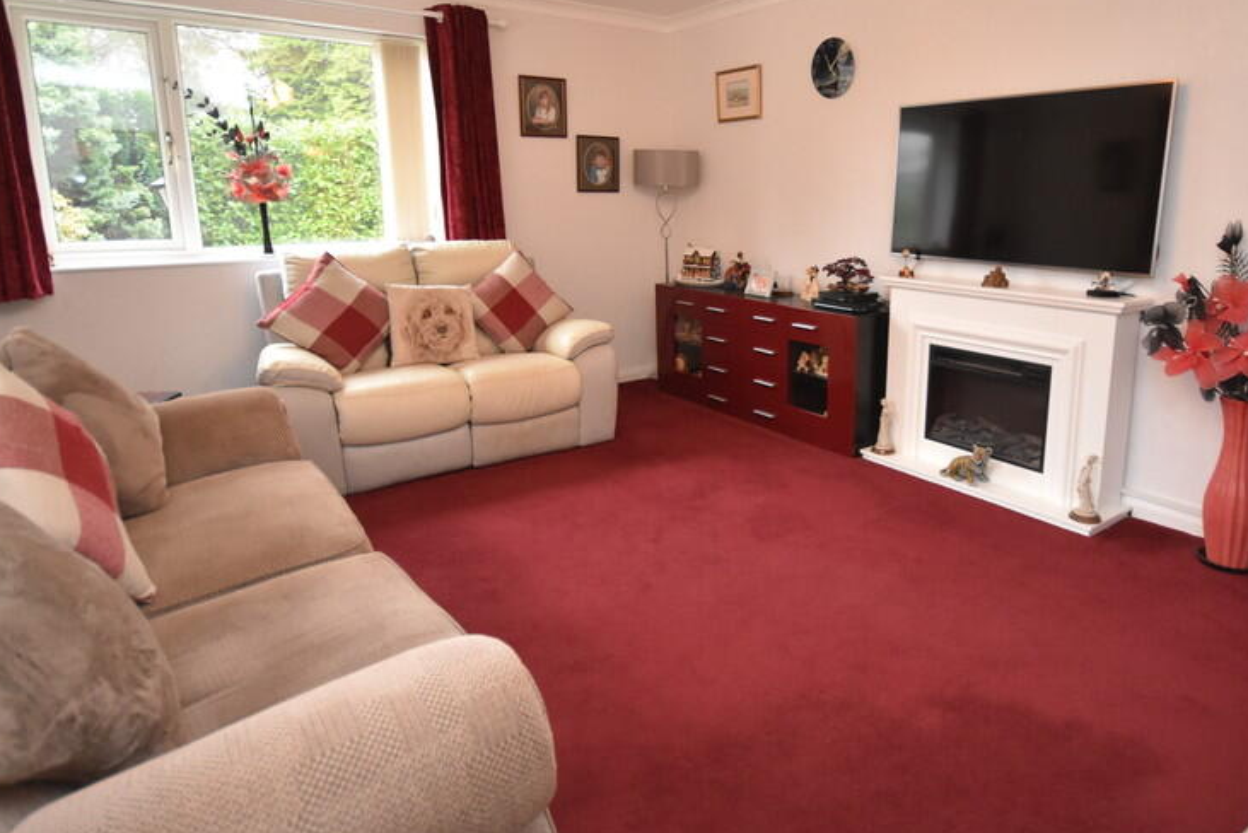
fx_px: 728
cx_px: 738
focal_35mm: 21
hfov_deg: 80.4
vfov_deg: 59.0
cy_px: 329
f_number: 4
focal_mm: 10
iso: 1600
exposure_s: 1/80
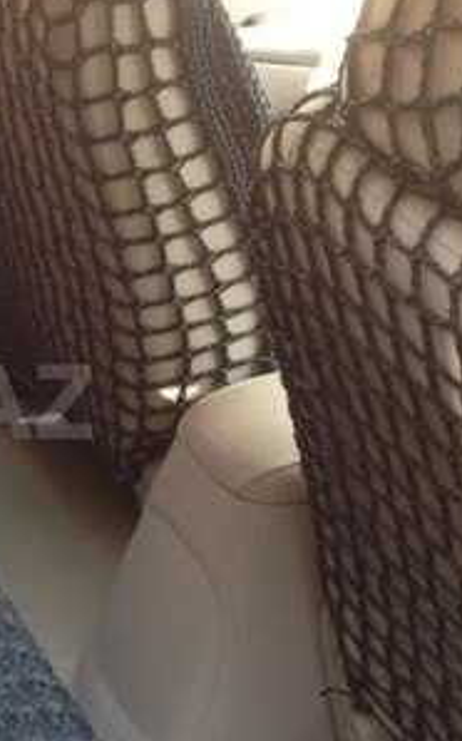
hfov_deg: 15.1
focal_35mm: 82
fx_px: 1654
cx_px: -161
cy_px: 402
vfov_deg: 25.2
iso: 64
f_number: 2.4
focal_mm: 4.28
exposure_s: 1/33
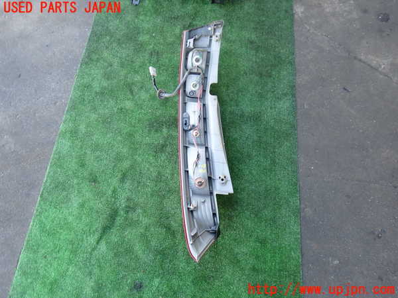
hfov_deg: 60.0
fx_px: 345
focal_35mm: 30
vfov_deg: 46.8
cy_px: 149
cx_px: 199
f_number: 2.3
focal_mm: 5.4
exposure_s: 1/125
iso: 200
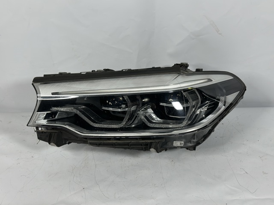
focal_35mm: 48
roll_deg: +1.3
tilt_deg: -31.5
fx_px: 380
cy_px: 102
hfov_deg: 39.7
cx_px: 137
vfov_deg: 30.2
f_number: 1.78
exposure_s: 1/100
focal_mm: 6.86
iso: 80
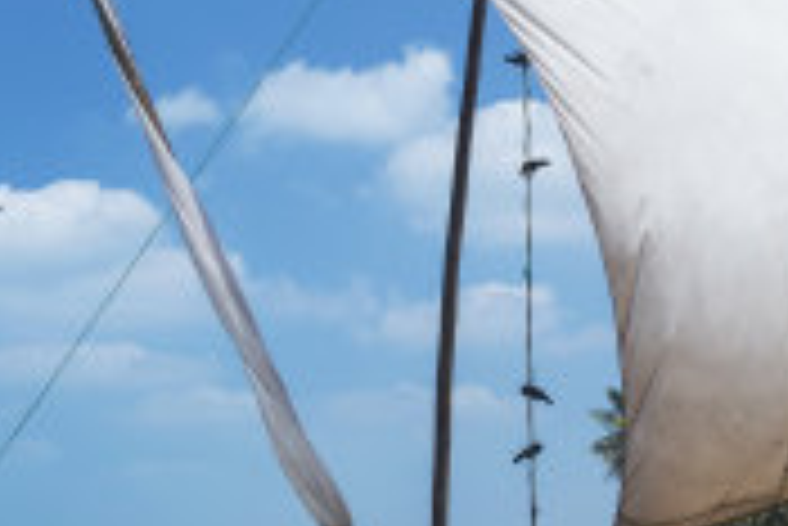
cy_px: 137
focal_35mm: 84
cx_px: 540
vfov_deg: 16.2
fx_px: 1840
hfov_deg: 24.0
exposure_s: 1/160
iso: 125
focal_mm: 24
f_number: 8
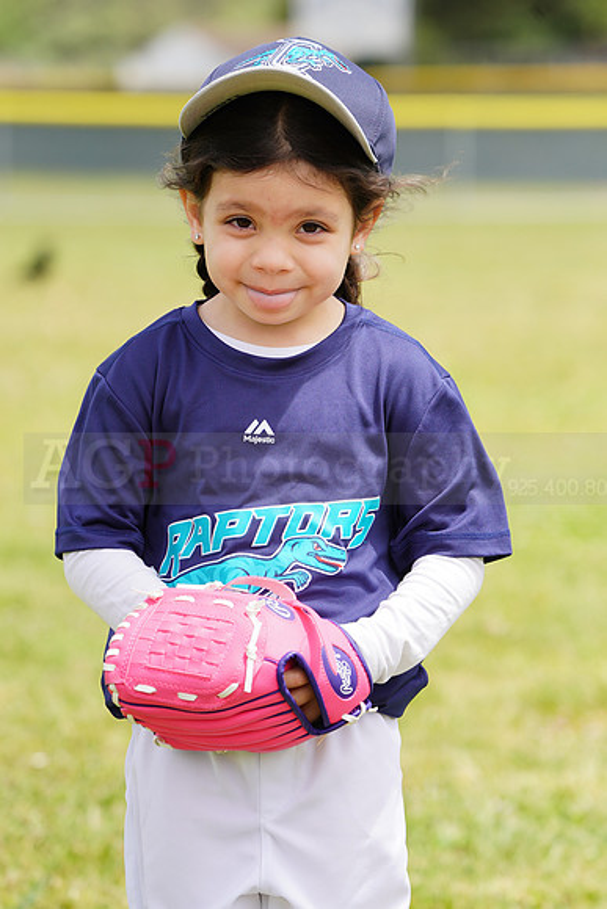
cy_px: 454
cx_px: 304
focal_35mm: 232
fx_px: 5864
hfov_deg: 5.9
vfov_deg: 8.9
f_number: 8
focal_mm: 232
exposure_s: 1/250
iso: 100
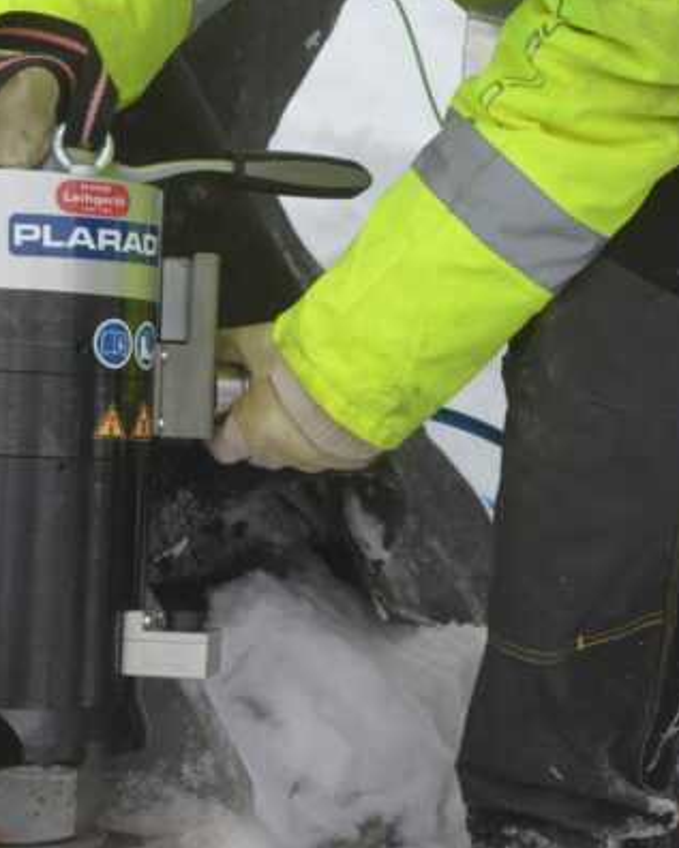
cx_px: 428
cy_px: 422
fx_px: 2034
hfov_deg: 18.9
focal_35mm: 81
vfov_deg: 23.6
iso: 160
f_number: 8
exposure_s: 1/250
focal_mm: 38
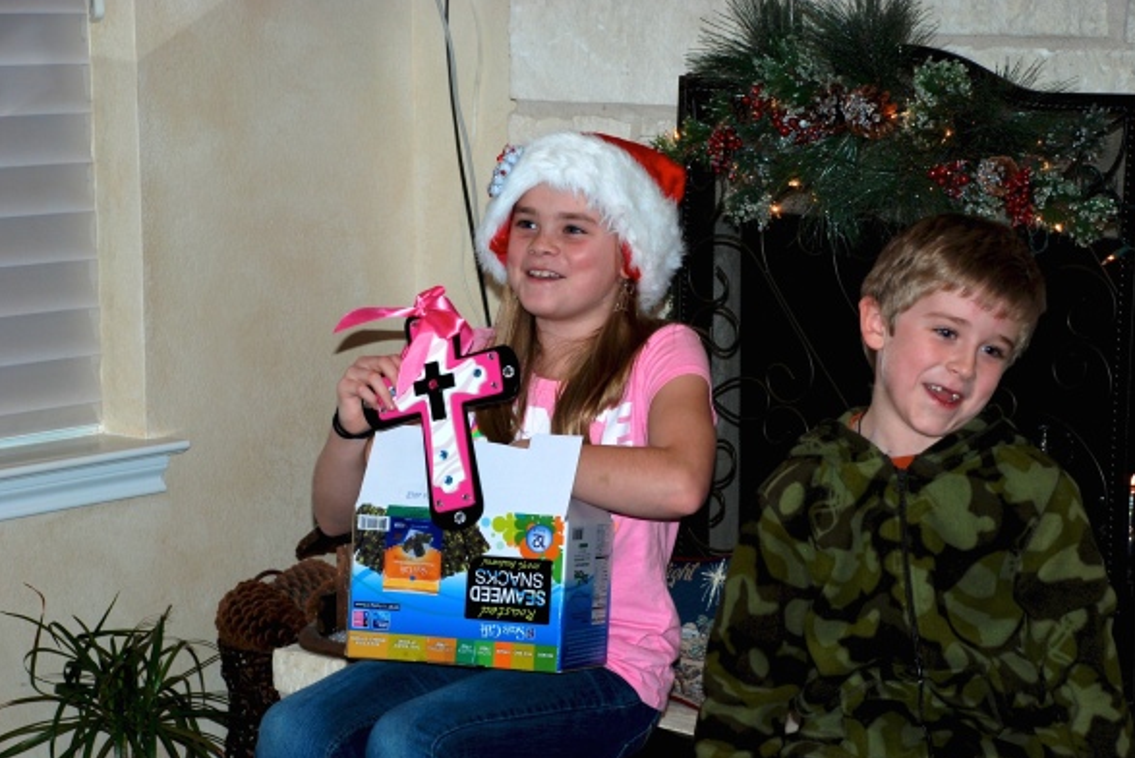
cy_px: 410
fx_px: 3407
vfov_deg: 12.7
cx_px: 572
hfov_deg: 18.9
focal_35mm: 108
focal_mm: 66
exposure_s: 1/60
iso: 200
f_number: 5.3
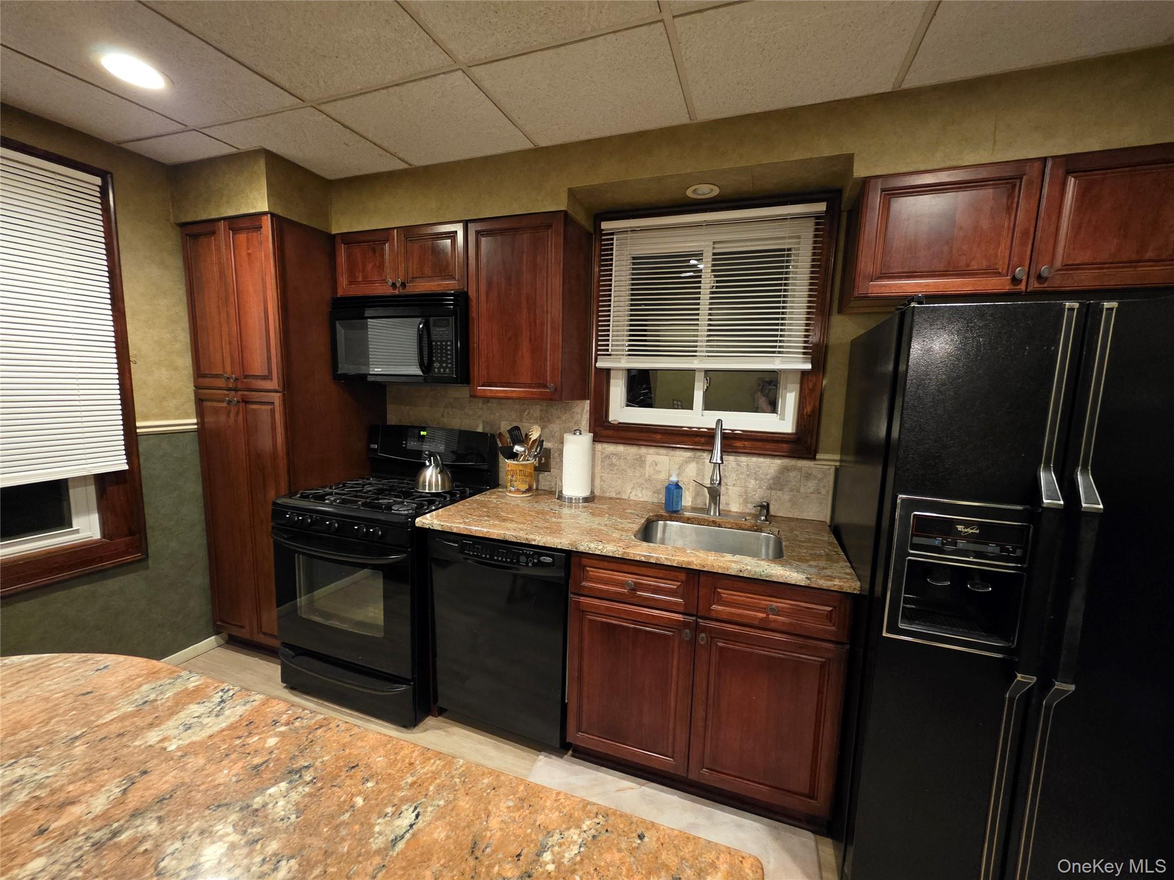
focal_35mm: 13
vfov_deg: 89.9
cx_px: 587
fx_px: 441
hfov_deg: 106.2
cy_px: 440
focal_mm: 2.2
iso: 1250
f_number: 1.9
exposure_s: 1/60
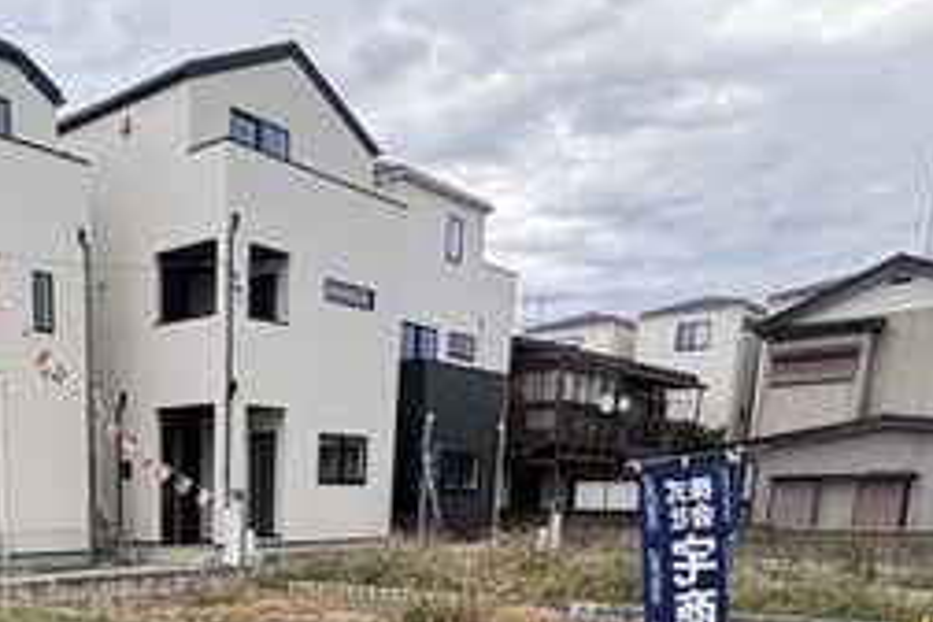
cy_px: 726
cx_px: 170
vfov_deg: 30.9
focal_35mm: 37
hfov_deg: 48.6
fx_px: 959
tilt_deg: -12.6
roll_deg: +0.1
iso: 40
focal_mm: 2.22
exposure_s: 1/298
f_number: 2.2
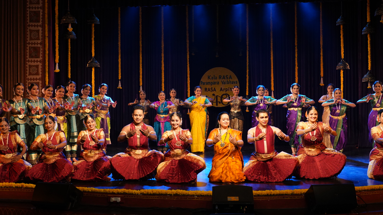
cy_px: 98
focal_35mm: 50
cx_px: 204
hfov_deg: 41.3
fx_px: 508
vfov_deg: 23.9
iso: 2000
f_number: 5.6
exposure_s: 1/200
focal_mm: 30
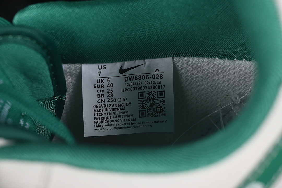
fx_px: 587
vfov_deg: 18.2
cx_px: 141
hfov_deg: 27.0
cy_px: 94
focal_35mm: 75
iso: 160
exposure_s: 1/80
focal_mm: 50
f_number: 7.1
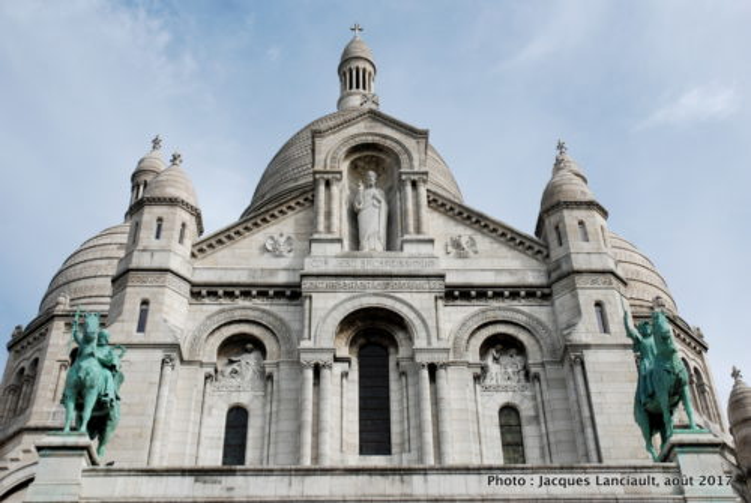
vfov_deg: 30.9
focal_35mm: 44
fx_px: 909
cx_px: 376
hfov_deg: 44.9
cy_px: 252
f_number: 8
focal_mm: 29
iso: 100
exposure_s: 1/250
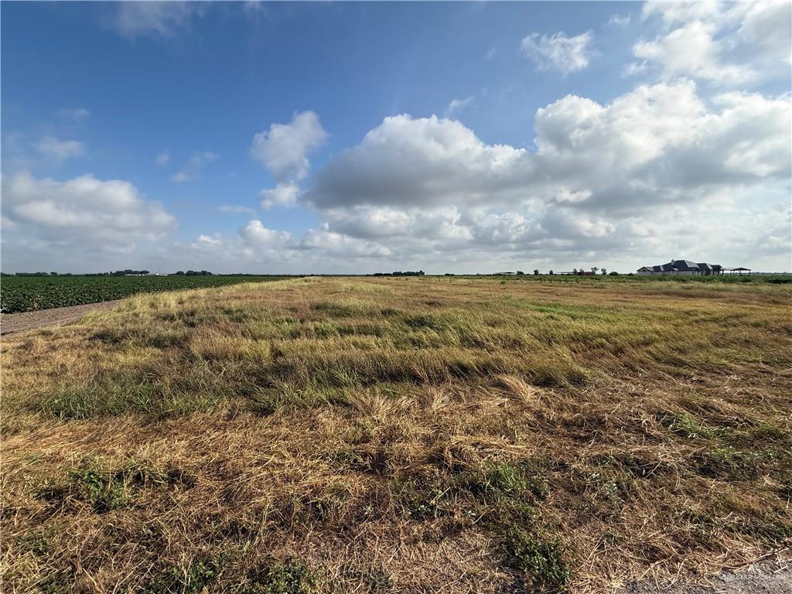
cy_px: 297
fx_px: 320
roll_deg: +0.3
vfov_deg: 85.7
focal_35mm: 14
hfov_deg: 102.1
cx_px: 396
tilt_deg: -4.3
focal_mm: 2.22
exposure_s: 1/2717
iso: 50
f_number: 2.2
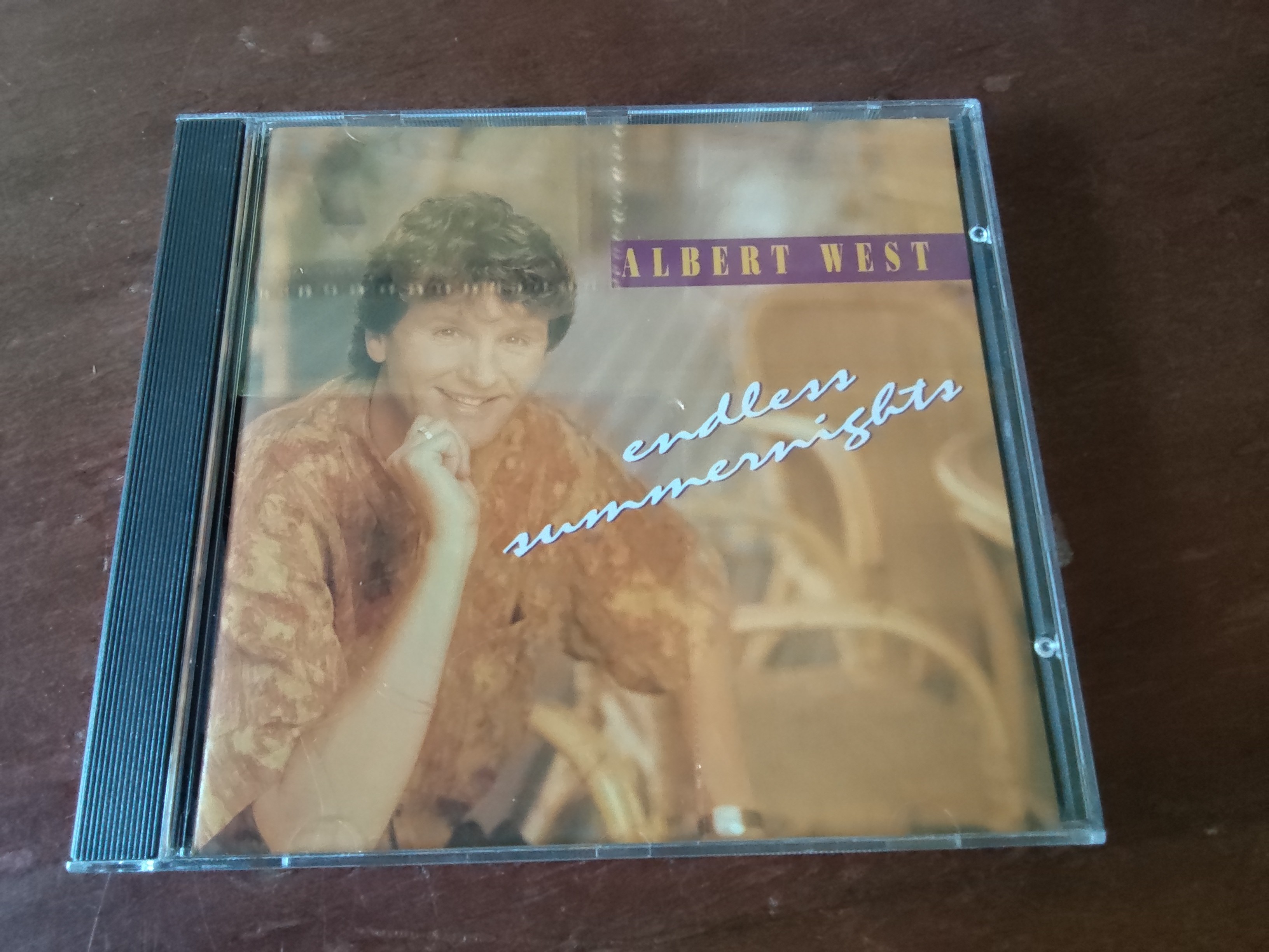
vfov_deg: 53.1
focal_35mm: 26
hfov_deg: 67.3
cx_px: 634
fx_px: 953
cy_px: 476
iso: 640
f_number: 2
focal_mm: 2.78
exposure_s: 1/33.3
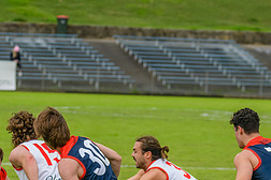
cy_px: 171
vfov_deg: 3.3
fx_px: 3131
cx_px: 85
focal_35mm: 416
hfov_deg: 5.0
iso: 800
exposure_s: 1/2500
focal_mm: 170
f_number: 6.3
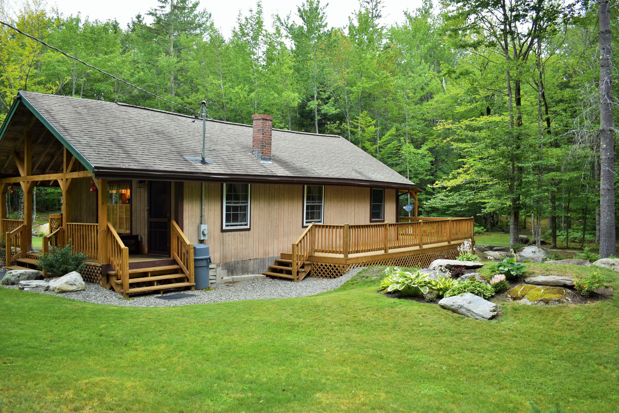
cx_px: 310
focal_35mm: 30
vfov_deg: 43.6
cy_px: 206
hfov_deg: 61.9
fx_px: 516
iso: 200
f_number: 3.8
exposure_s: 1/160
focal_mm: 20
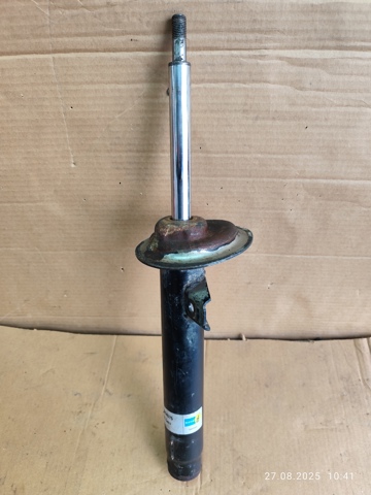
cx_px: 186
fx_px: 329
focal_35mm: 23
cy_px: 248
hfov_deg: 58.9
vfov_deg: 73.9
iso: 250
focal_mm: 6.19
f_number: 1.65
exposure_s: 1/100
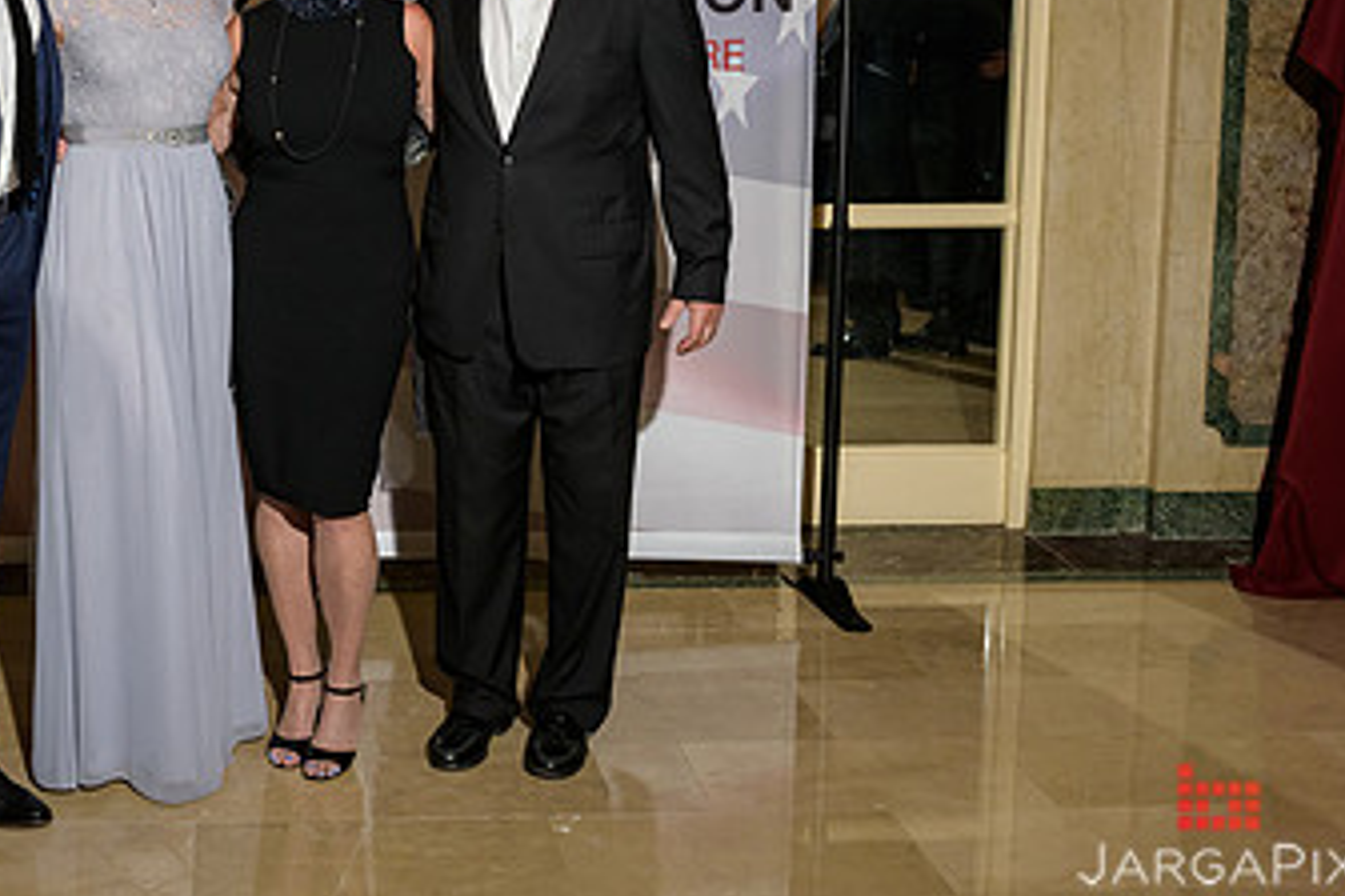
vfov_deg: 26.6
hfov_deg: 38.4
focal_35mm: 50
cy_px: 198
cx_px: 300
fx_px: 1868
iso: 800
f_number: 5
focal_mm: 29
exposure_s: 1/100
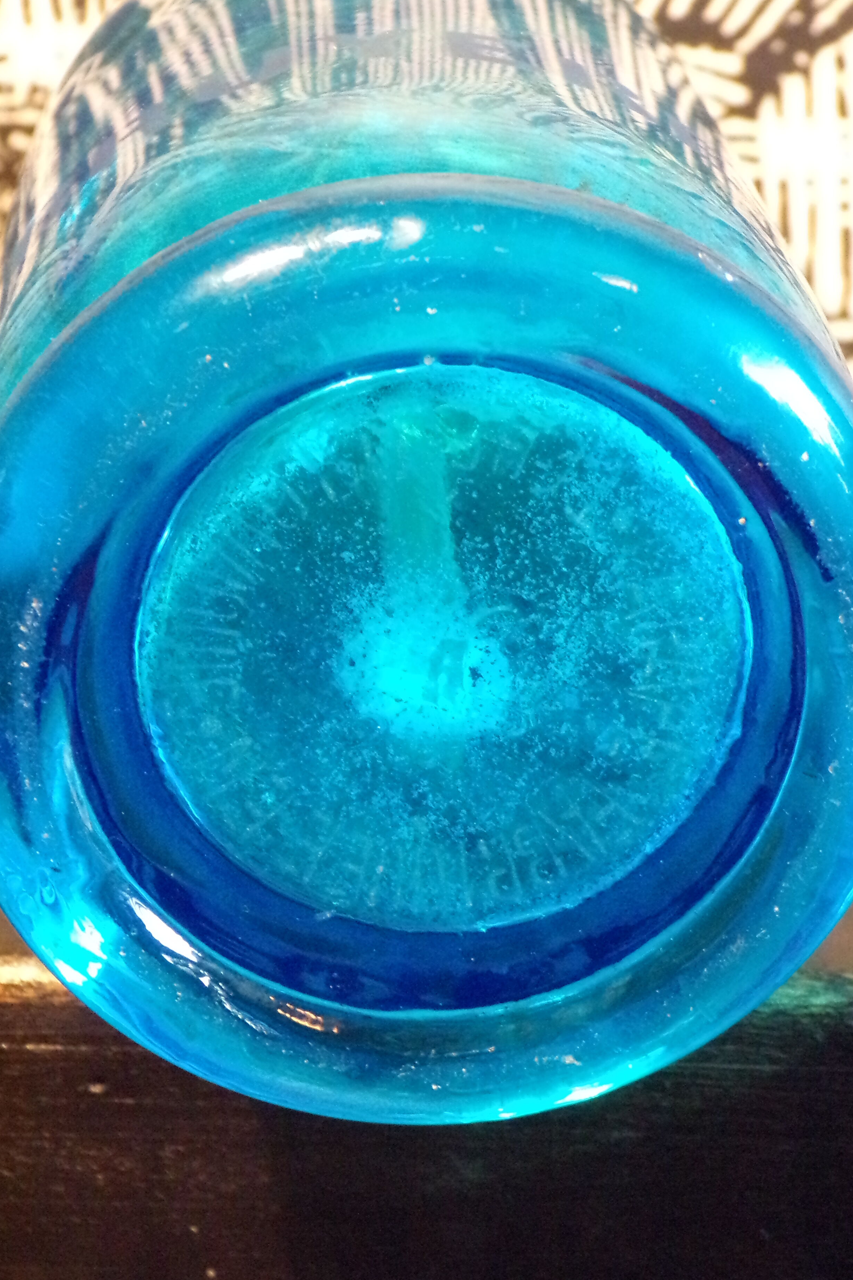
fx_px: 3021
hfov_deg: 16.1
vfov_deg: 23.9
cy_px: 683
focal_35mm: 85
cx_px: 484
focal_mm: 11.6
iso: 800
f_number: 3.8
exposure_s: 1/17
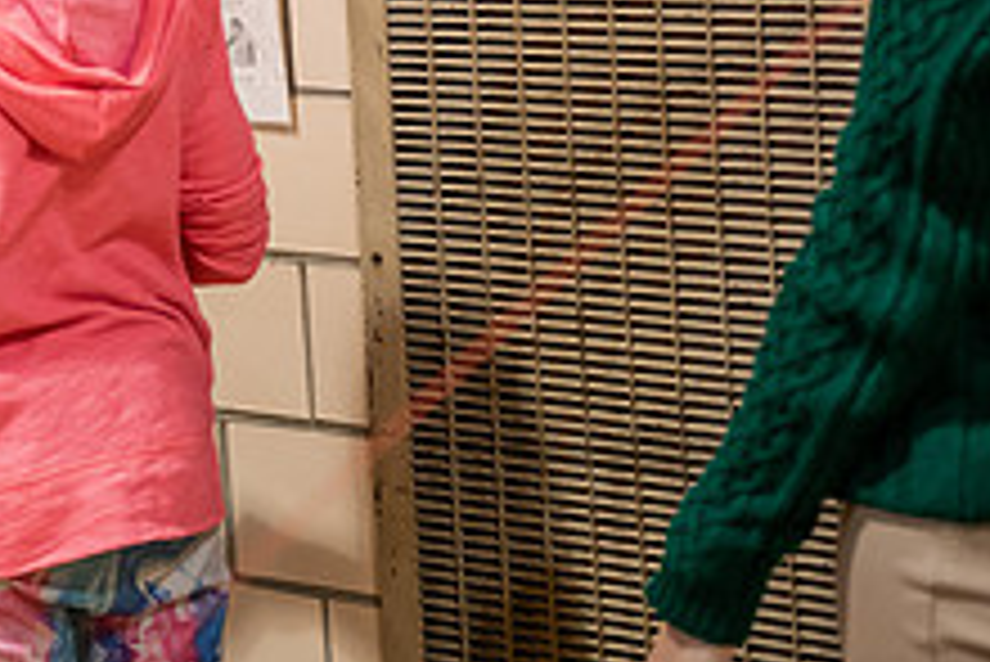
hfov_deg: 13.1
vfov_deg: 8.9
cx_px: -148
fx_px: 4210
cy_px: -178
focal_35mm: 153
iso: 1000
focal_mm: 58
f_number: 3.2
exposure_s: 1/160
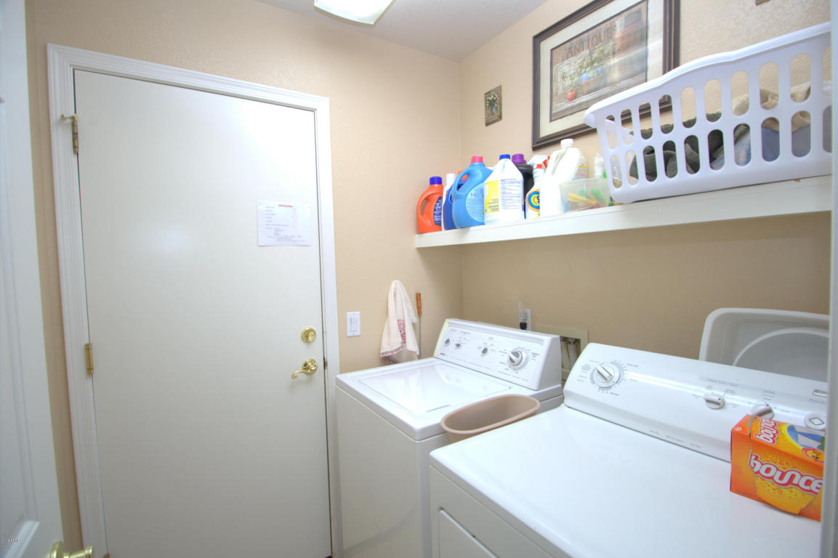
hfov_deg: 96.8
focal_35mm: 16
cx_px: 419
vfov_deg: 73.7
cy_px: 279
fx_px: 372
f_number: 4.5
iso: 125
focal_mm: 10
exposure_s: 1/30
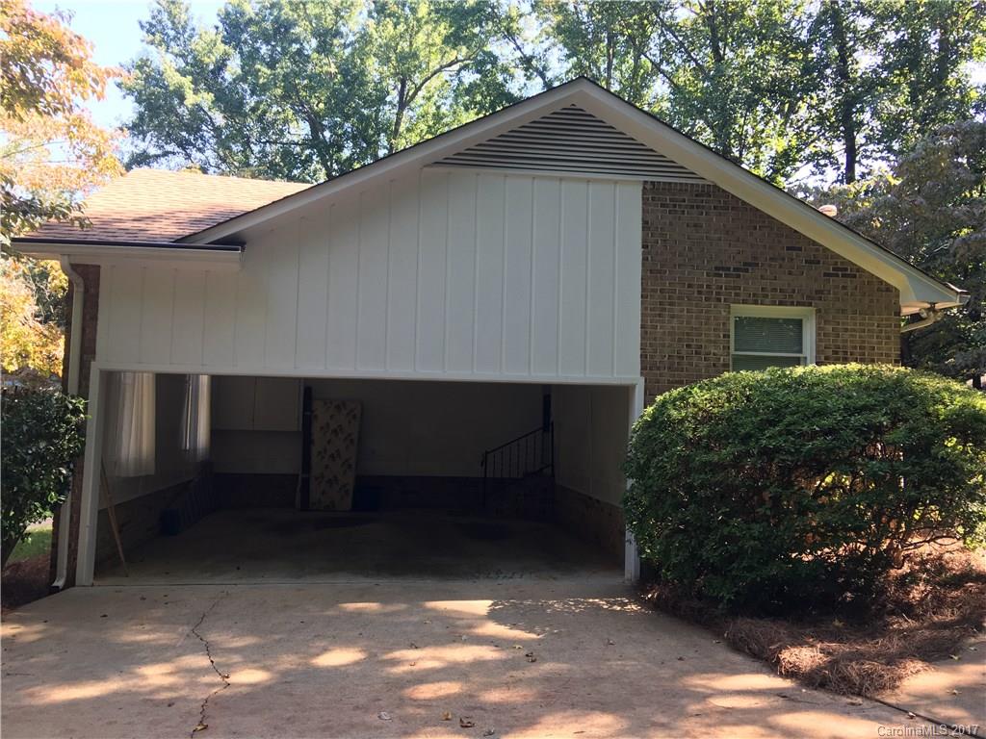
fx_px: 826
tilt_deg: +6.3
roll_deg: -1.8
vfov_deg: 48.2
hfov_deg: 61.7
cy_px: 370
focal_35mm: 29
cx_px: 493
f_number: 2.2
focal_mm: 4.15
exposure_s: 1/120
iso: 32
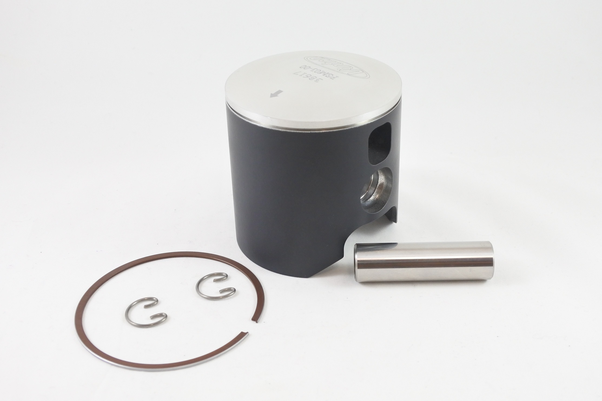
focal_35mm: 40
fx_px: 669
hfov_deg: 48.5
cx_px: 301
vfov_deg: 33.4
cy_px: 200
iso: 560
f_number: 4.2
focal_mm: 15
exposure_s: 1/125
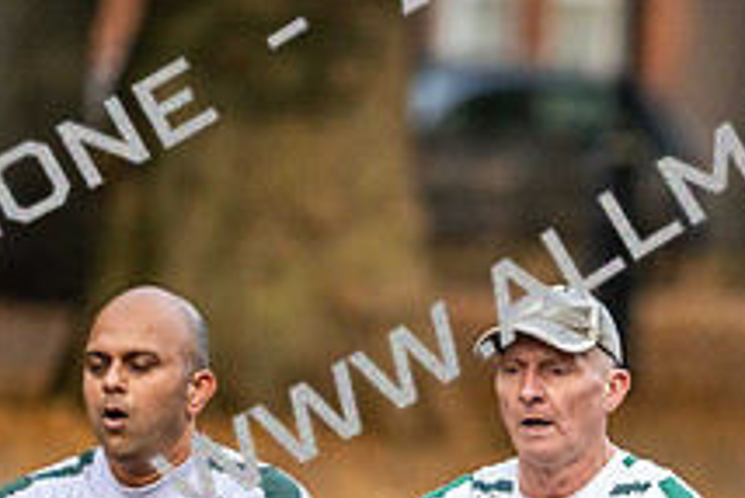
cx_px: 581
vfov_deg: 1.3
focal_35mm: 1084
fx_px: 22447
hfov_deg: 1.9
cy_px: 524
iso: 3200
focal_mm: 400
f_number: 4.5
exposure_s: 1/2500
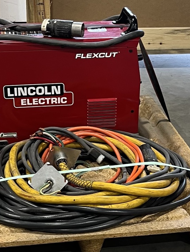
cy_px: 140
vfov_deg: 41.2
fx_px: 336
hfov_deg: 31.5
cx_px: 79
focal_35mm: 46
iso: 100
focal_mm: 5.1
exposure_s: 1/60
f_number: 1.6
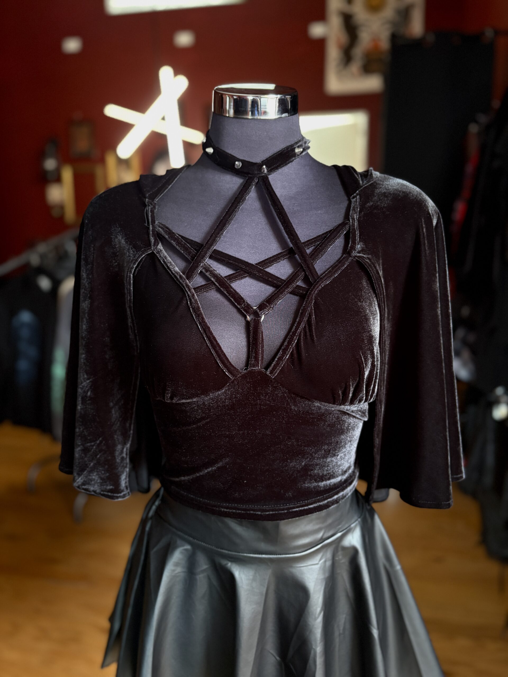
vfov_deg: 67.3
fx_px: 509
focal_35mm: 26
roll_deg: -0.2
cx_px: 254
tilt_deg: -10.7
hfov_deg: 53.1
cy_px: 338
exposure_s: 1/60
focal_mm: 5.96
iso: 500
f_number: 1.6
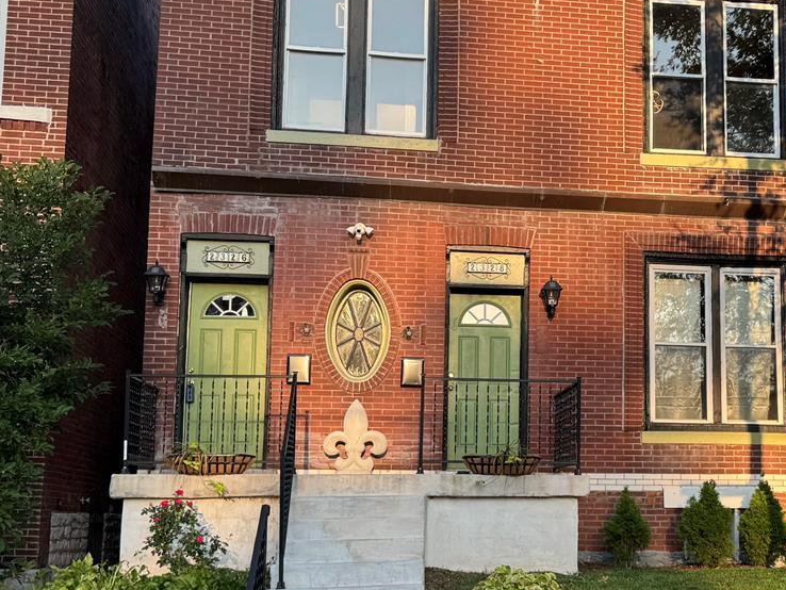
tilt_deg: +8.5
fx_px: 1181
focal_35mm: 52
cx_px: 562
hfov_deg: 36.2
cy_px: 334
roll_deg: +0.4
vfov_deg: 28.0
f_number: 1.78
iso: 80
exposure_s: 1/693
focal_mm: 6.76
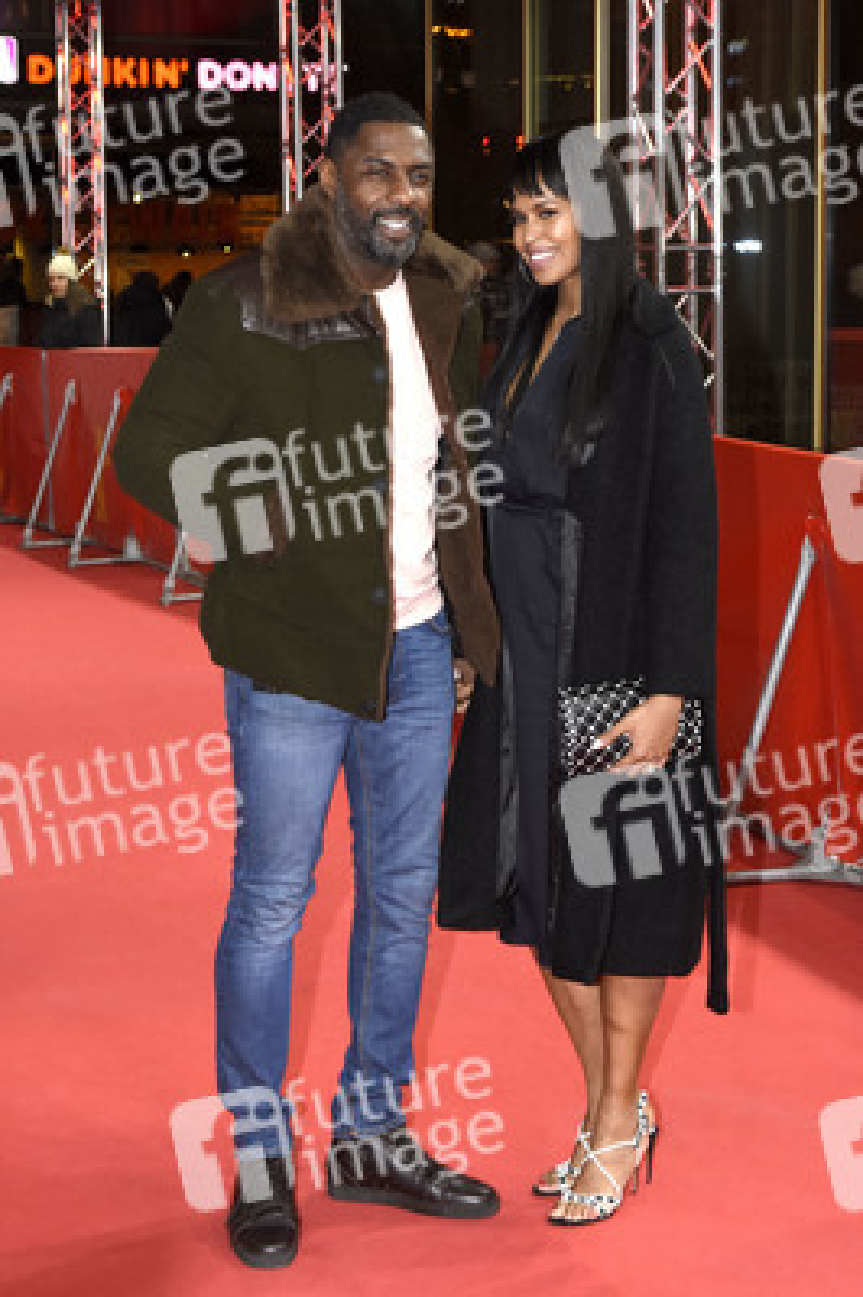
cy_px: 648
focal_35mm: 60
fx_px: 2161
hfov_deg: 22.6
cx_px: 432
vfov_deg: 33.4
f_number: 5.6
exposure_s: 1/125
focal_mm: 40
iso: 1000
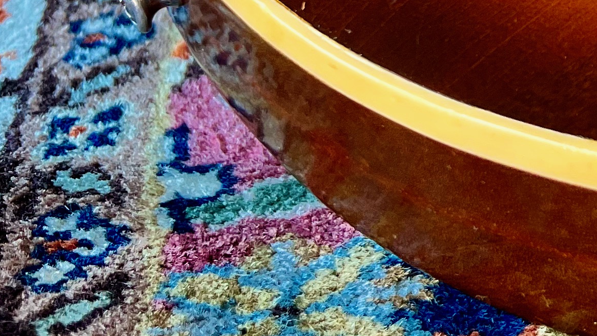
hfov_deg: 19.3
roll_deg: +0.1
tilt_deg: -15.0
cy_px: -276
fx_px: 1552
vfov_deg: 11.4
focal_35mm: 98
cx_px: 873
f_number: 1.5
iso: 100
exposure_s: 1/100
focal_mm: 5.7
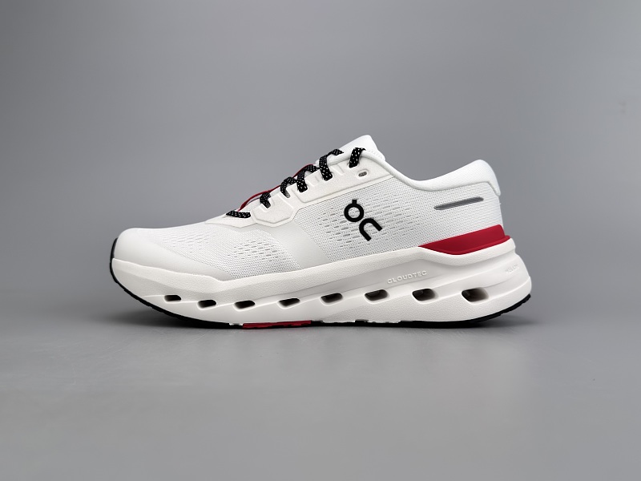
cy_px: 240
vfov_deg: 40.7
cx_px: 320
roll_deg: +0.7
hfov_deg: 52.6
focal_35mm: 35
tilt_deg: -0.3
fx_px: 648
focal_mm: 6.76
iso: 100
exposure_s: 1/883
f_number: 1.78
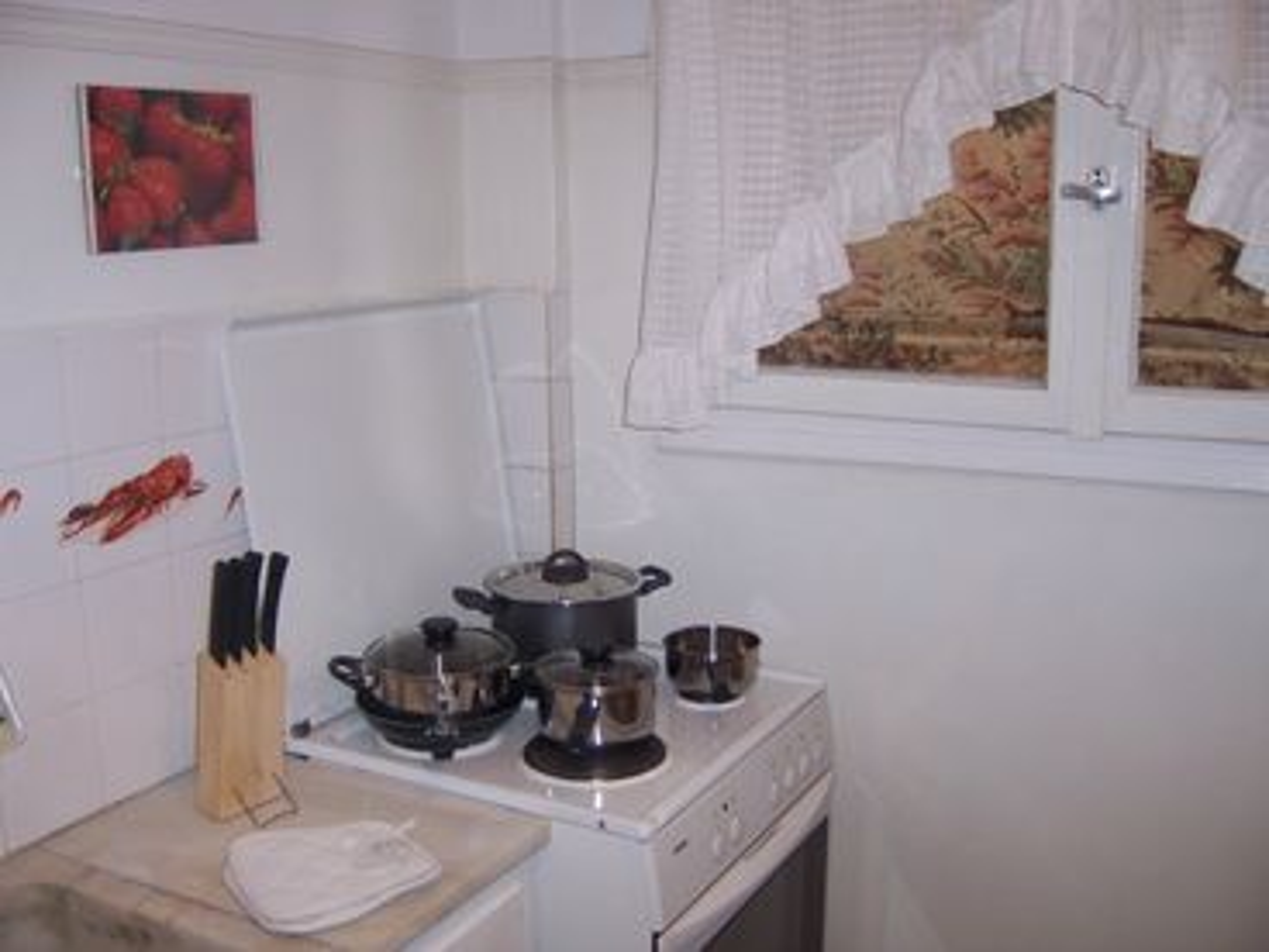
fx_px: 1320
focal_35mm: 36
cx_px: 634
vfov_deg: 39.7
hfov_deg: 51.4
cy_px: 476
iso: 80
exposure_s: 1/60
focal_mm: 6.2
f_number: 2.8
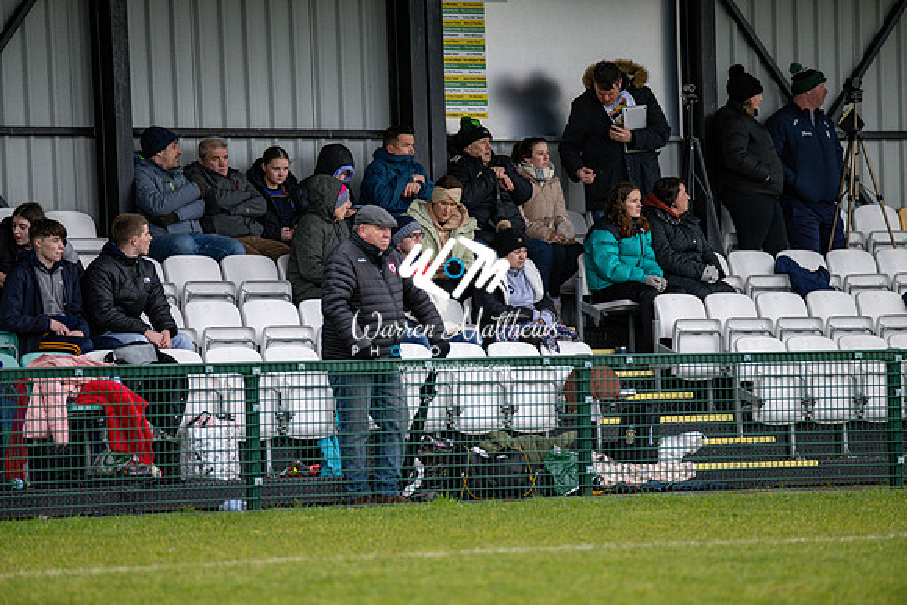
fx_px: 7560
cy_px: 302
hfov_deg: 6.9
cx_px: 454
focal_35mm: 300
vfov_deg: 4.6
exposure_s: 1/400
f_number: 2.8
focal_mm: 300
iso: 1400
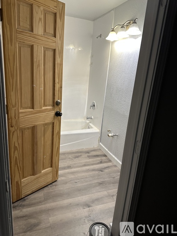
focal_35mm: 24
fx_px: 164
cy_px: 118
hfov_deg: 56.8
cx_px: 88
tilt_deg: -16.8
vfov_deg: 71.6
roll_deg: -6.1
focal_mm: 6.86
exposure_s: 1/60
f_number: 1.78
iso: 200
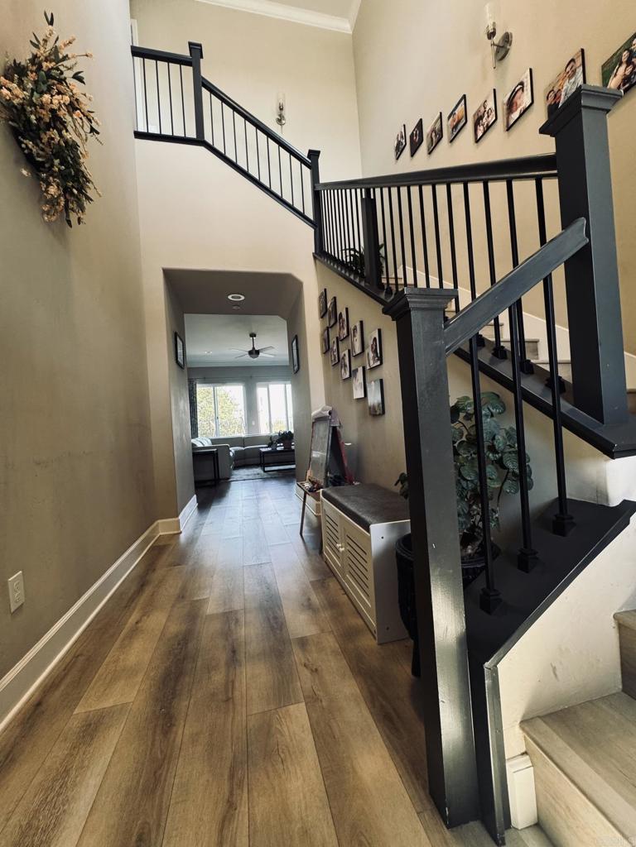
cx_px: 318
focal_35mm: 14
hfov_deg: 85.7
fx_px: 343
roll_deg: +4.2
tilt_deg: +0.8
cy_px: 424
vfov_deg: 102.1
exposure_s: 1/120
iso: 250
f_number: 2.2
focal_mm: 2.22
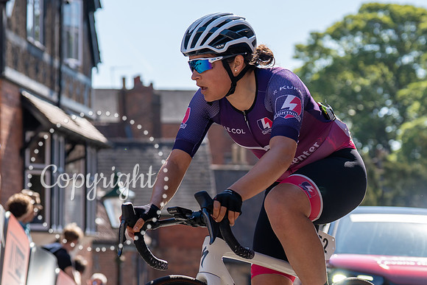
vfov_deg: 10.0
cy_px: 177
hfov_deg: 14.9
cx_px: 213
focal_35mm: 137
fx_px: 1628
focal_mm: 70
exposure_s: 1/1000
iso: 100
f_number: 3.5
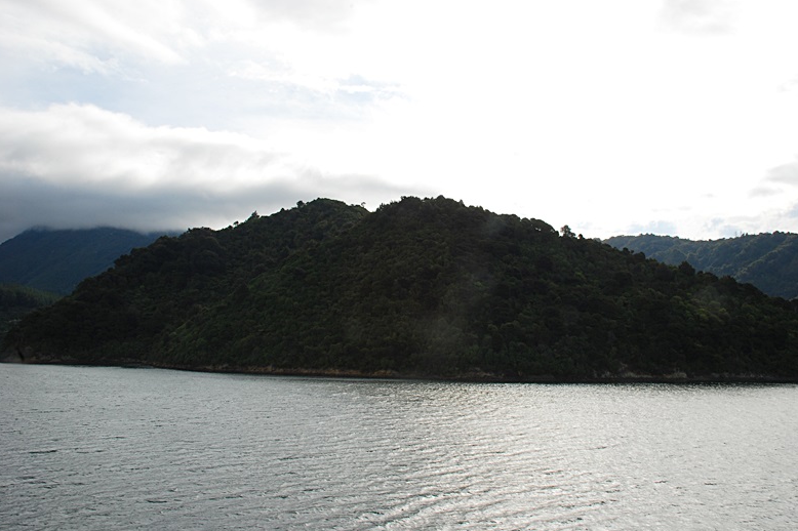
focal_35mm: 34
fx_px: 753
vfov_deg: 38.9
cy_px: 268
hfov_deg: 55.8
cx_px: 407
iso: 125
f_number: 25
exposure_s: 1/60
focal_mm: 22
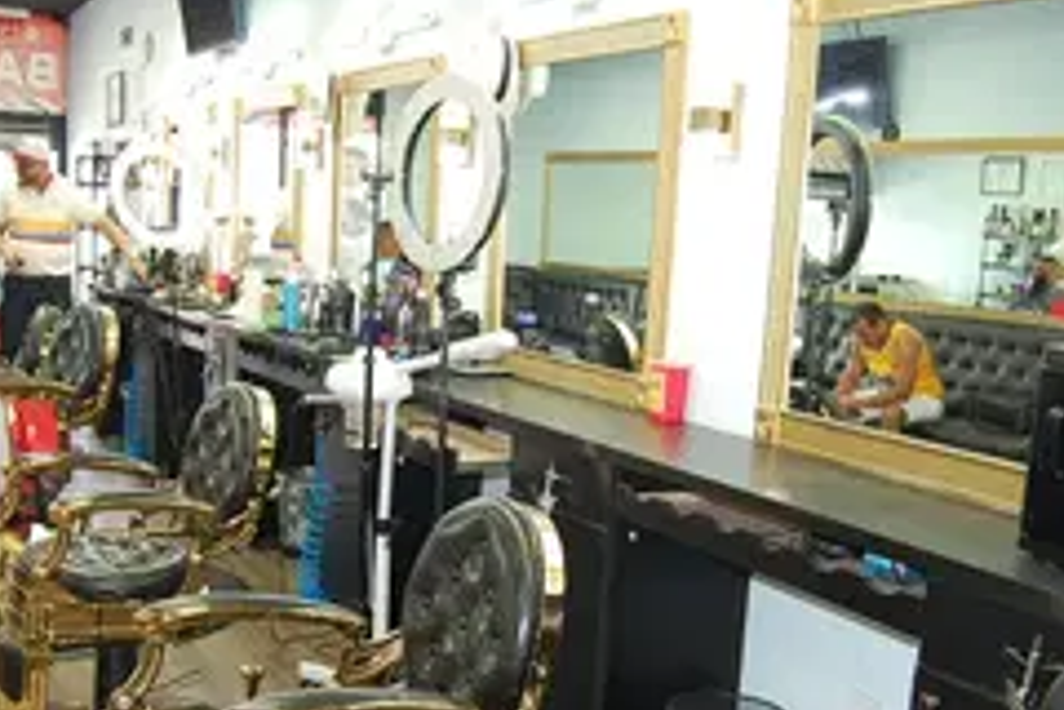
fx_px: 1330
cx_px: 519
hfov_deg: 43.6
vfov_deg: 29.4
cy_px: 528
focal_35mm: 45
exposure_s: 1/60
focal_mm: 18
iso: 400
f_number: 3.5
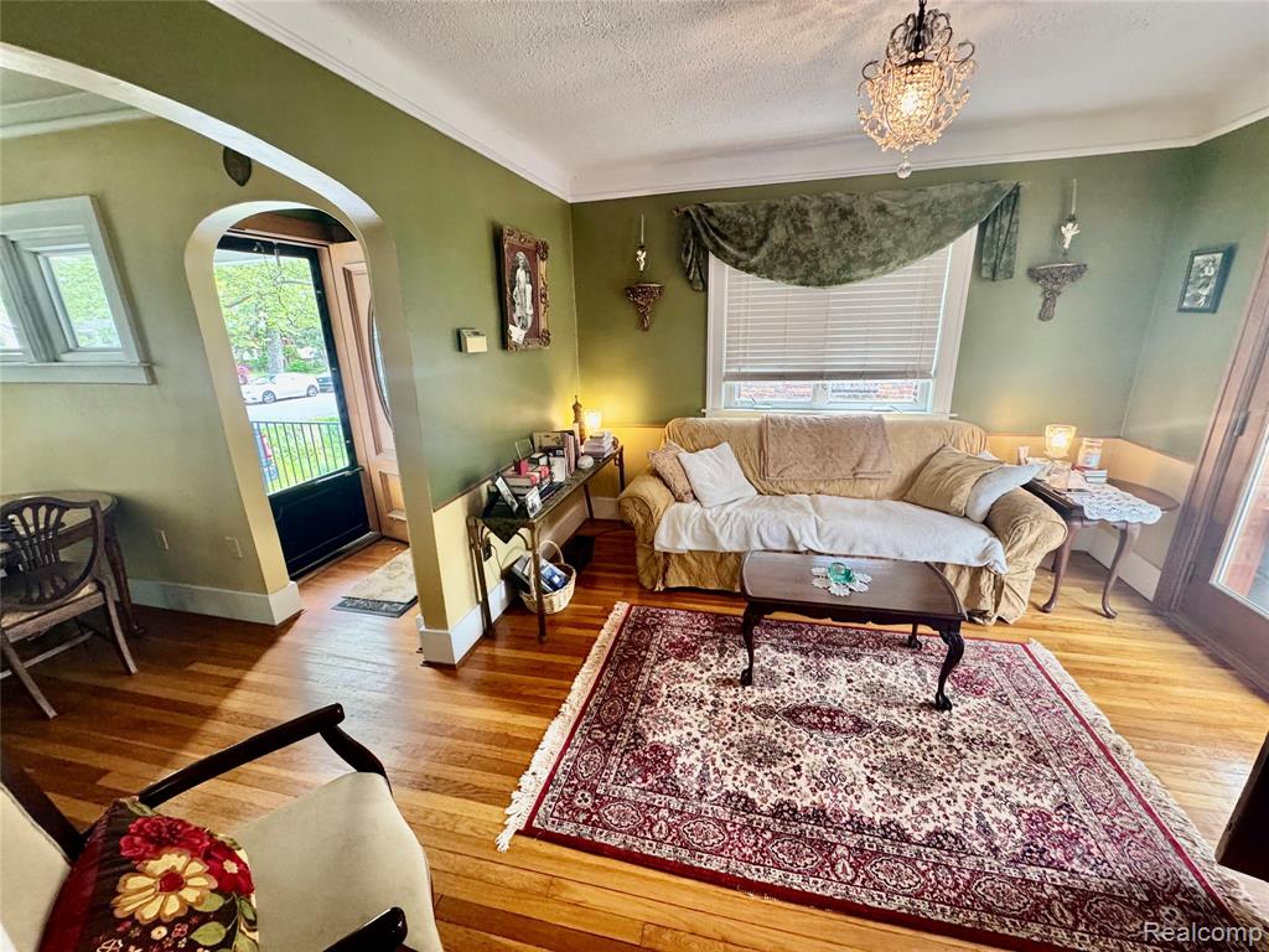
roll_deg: +1.6
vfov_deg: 85.7
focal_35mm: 14
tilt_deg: -17.7
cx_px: 634
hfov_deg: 102.1
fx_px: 513
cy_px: 476
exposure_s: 1/60
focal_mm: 2.22
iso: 250
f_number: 2.2
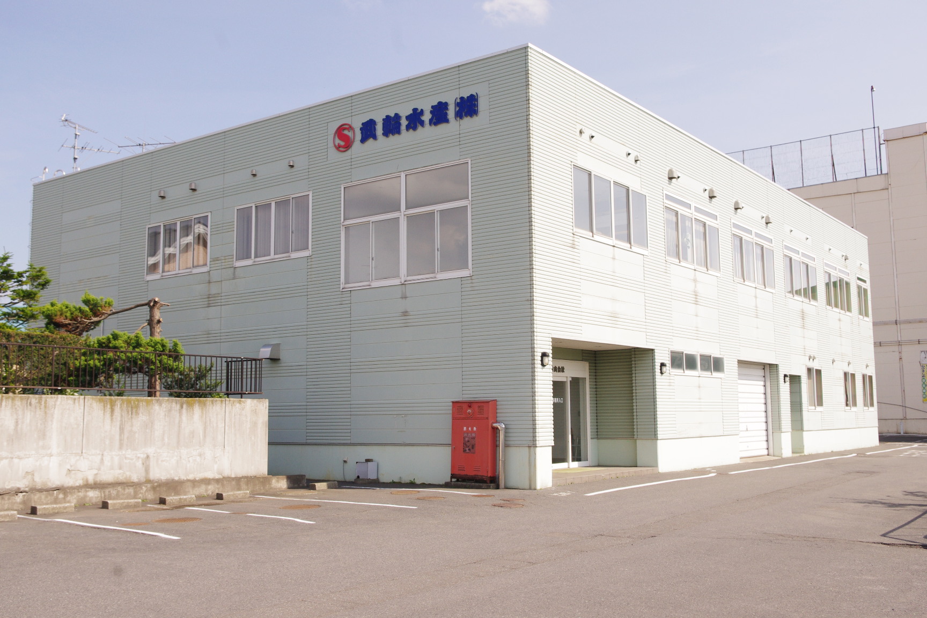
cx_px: 464
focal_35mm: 36
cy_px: 309
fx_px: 927
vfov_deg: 36.9
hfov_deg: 53.1
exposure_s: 1/640
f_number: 8
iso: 400
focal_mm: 24.38
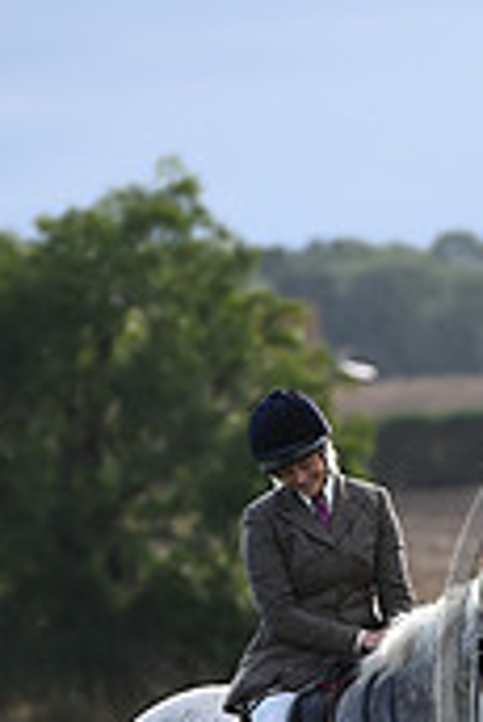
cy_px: 630
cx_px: 823
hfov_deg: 2.0
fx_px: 13536
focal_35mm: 674
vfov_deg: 3.1
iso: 360
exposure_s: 1/800
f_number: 5
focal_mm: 200
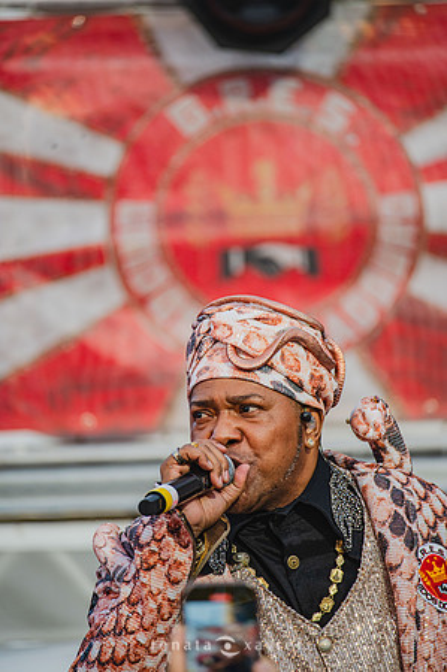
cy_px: 336
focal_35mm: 300
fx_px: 5600
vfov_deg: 6.9
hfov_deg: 4.6
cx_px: 224
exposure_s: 1/400
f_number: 5.6
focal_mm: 300
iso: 1250
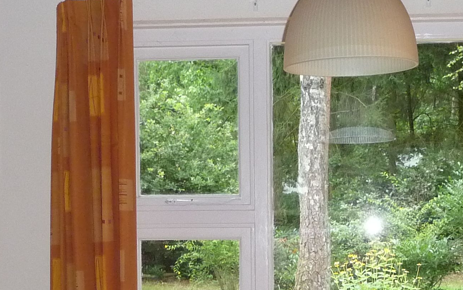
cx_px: 289
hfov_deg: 24.0
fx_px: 1085
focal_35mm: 86
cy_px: 308
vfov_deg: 14.9
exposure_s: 1/30
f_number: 3.4
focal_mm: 5
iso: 320
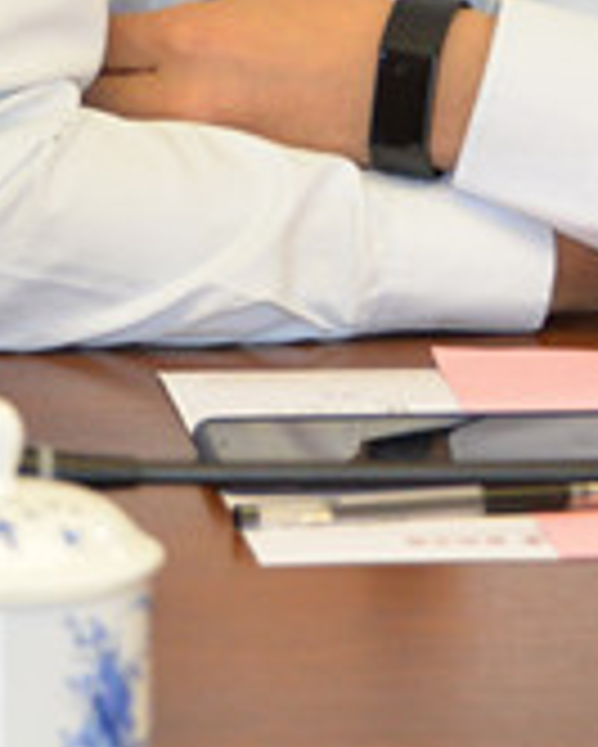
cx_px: 558
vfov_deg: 4.7
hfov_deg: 3.8
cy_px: -248
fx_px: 9018
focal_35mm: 408
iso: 2800
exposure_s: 1/200
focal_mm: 90
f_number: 5.3
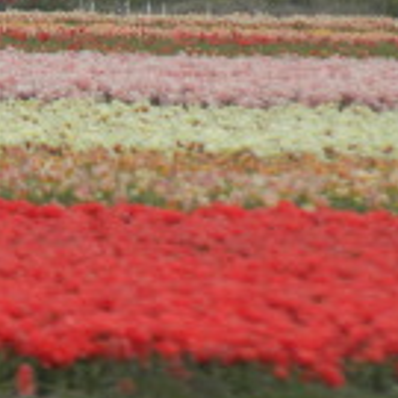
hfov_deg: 0.9
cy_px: 112
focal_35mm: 2020
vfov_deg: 0.9
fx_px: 26276
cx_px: -32
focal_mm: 85.6
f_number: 5
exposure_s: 1/270
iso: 64
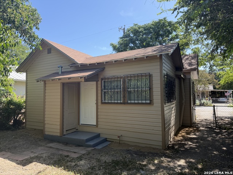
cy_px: 88
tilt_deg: +2.5
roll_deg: +1.5
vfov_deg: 56.8
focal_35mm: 24
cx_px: 116
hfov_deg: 71.6
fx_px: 162
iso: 100
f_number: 1.78
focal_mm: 6.76
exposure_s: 1/1689
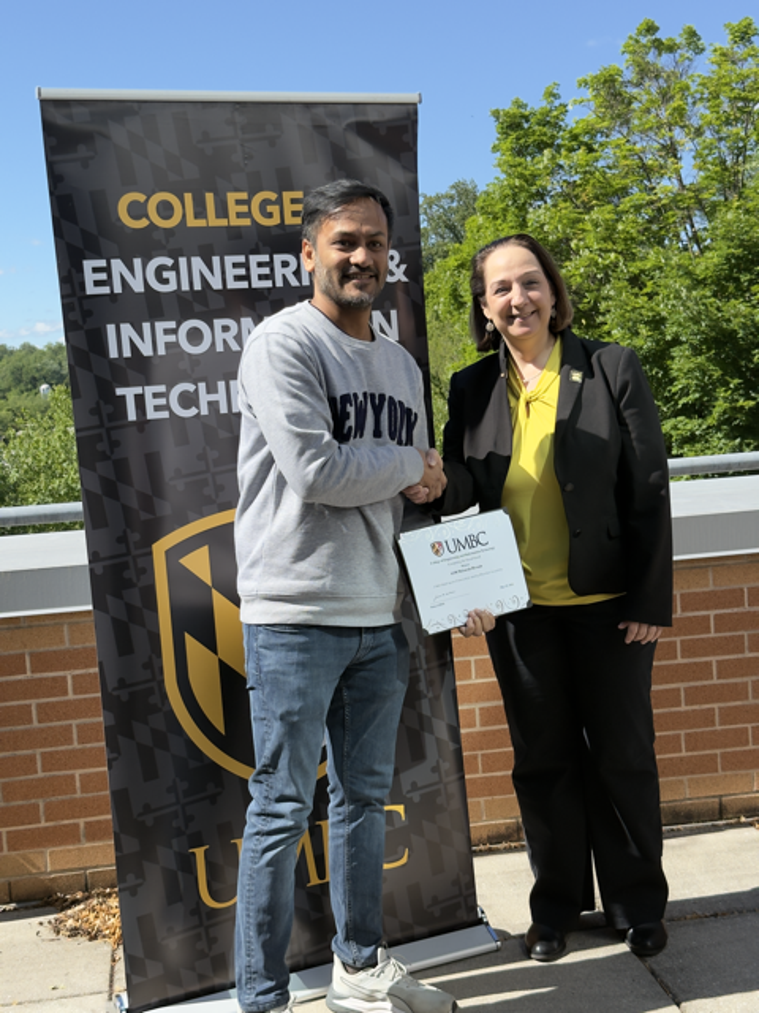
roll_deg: +3.9
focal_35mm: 48
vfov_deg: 39.7
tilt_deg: -3.9
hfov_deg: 30.3
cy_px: 506
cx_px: 380
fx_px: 1403
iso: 64
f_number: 1.78
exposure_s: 1/2976
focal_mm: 6.76
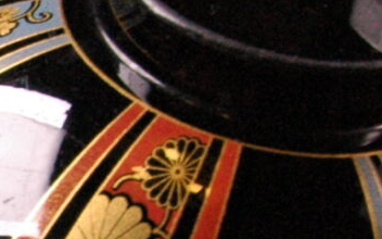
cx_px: -473
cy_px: 376
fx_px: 2217
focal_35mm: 213
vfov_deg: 6.1
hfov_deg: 9.0
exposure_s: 1/250
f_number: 11
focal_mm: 24
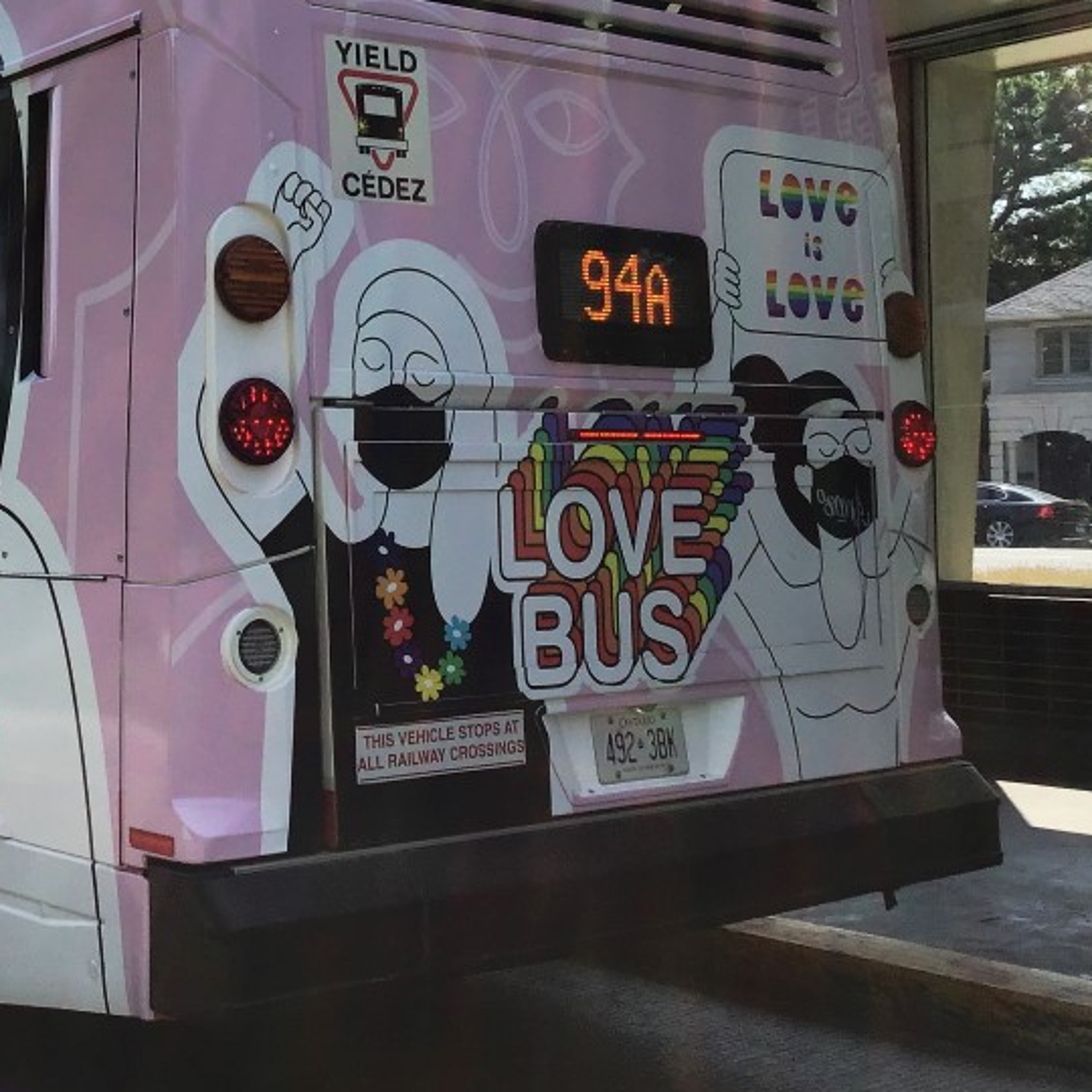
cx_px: 107
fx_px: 1856
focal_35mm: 52
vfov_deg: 32.6
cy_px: 398
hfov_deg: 31.3
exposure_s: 1/1217
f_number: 2.4
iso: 25
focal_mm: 3.3
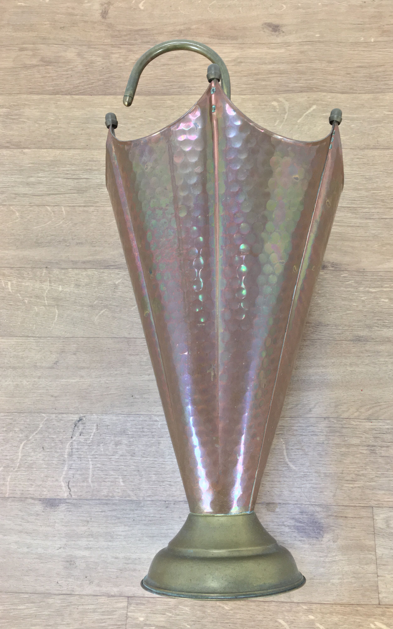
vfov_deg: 61.2
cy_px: 314
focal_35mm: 31
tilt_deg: -68.7
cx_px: 225
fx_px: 531
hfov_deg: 40.5
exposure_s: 1/33
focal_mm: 4.15
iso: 100
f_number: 2.2
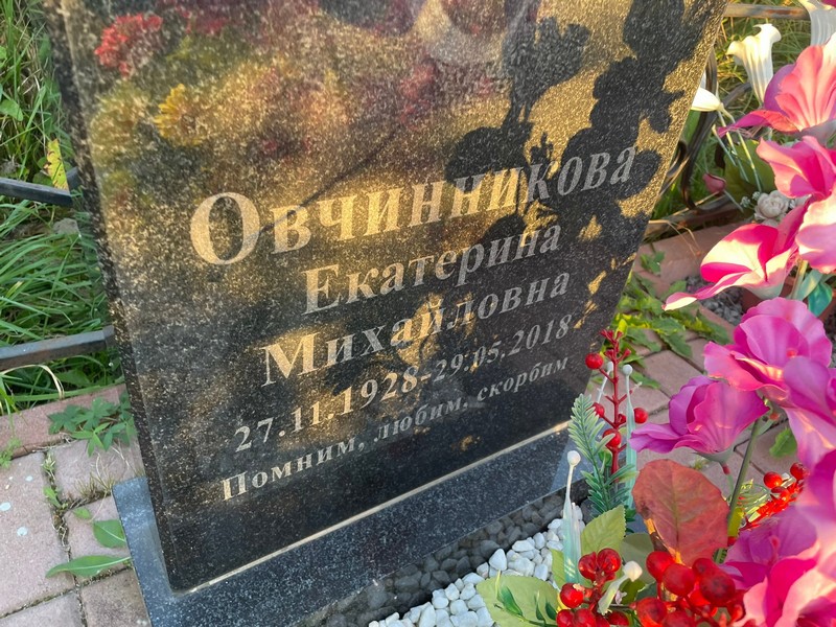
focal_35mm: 26
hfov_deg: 67.3
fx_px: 628
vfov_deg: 53.1
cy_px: 314
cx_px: 418
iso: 50
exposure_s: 1/121
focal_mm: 4.2
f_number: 1.6
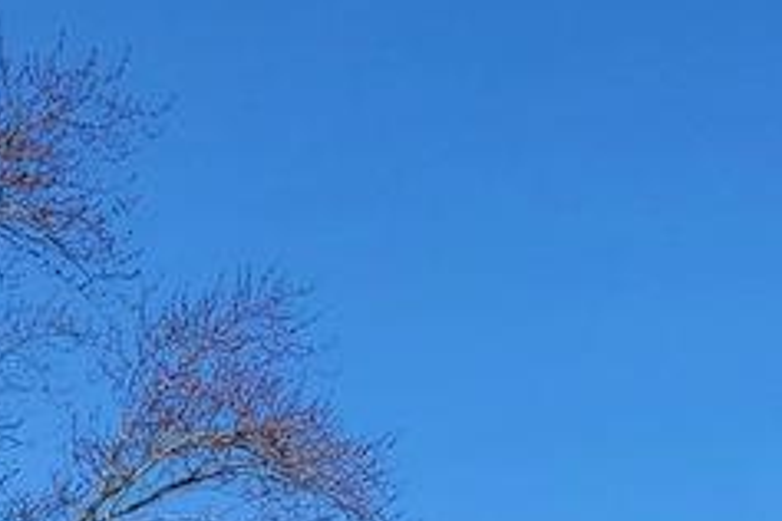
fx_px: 3562
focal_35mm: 164
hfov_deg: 12.5
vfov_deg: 7.9
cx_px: 370
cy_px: 1131
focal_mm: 5.4
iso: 40
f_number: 1.8
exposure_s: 1/1844
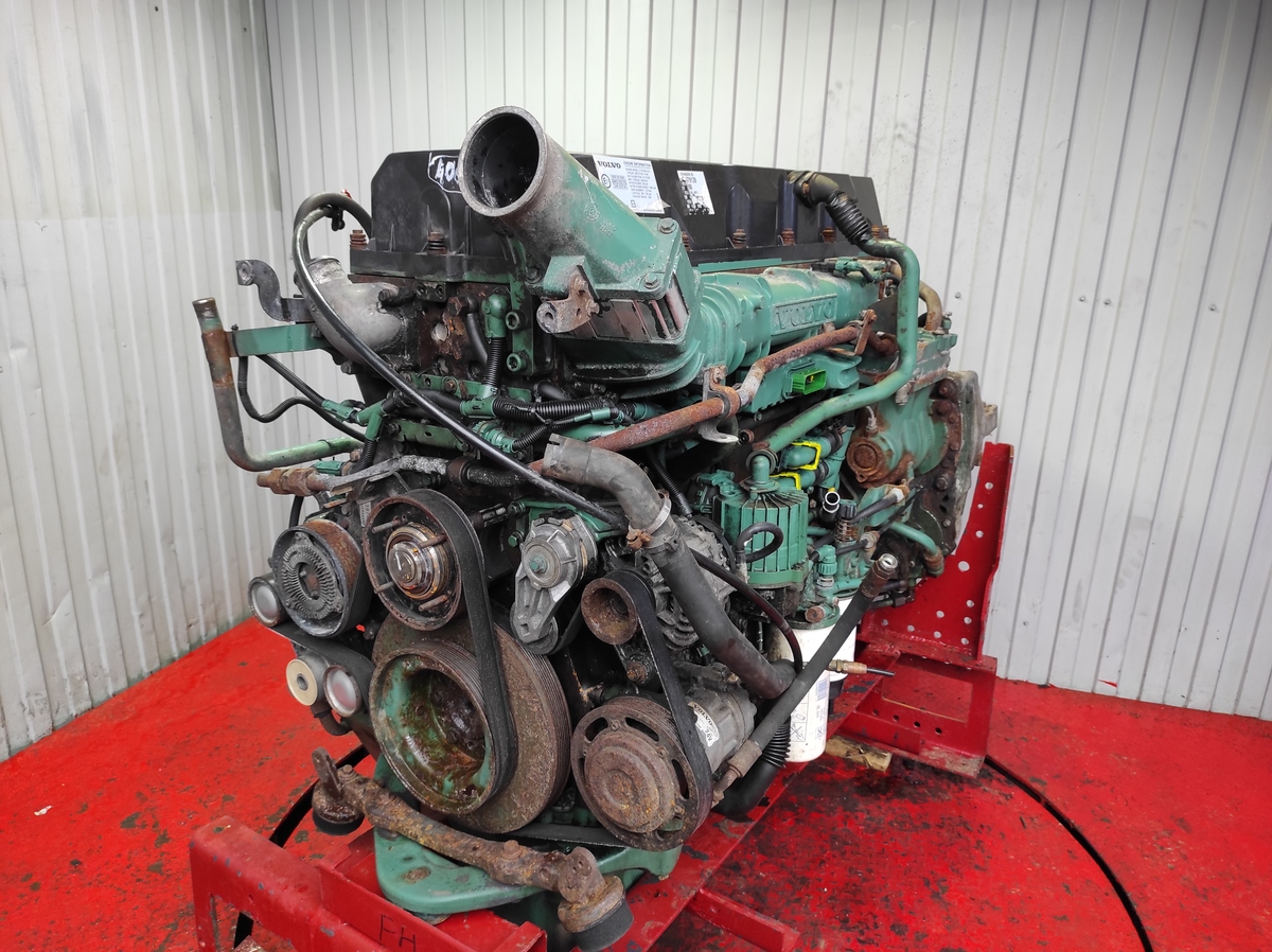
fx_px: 918
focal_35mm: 25
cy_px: 476
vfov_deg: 54.8
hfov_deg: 69.4
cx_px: 636
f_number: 1.89
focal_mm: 5.43
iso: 263
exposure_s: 1/50
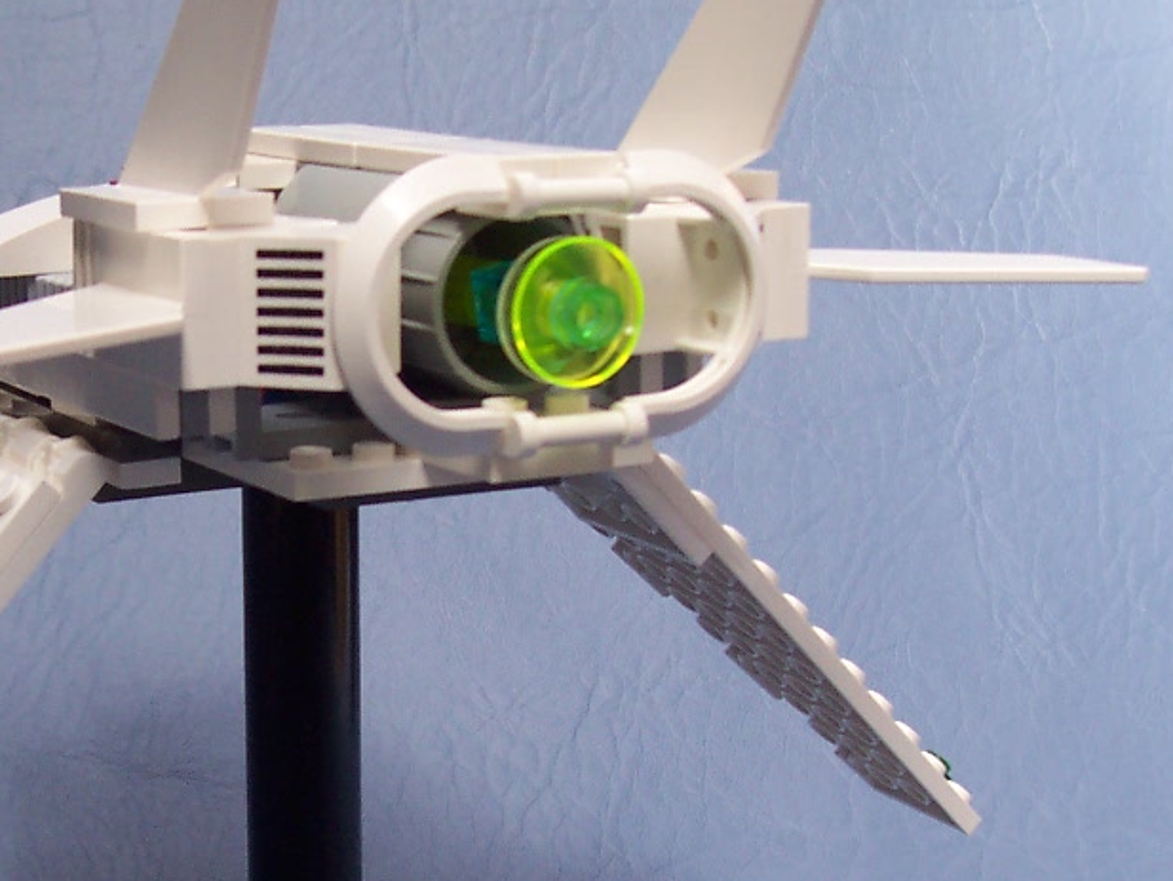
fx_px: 2440
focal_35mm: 72
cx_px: 300
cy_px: 632
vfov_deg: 20.3
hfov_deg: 26.7
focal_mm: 5.6
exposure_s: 1/250
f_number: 2.8
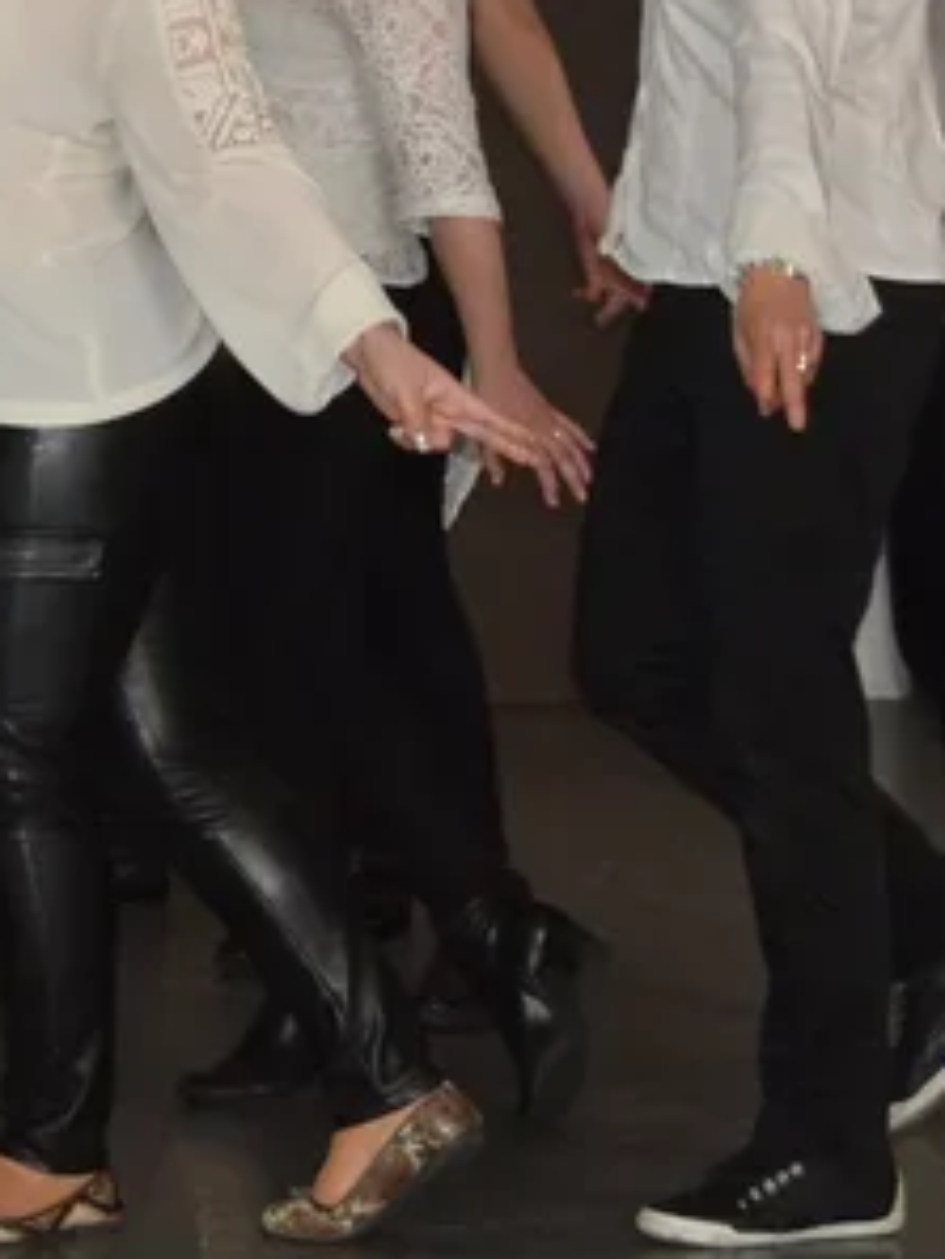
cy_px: -25
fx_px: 5929
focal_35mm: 163
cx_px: -720
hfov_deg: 8.8
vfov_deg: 12.0
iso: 400
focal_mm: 28
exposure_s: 1/100
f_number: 4.5
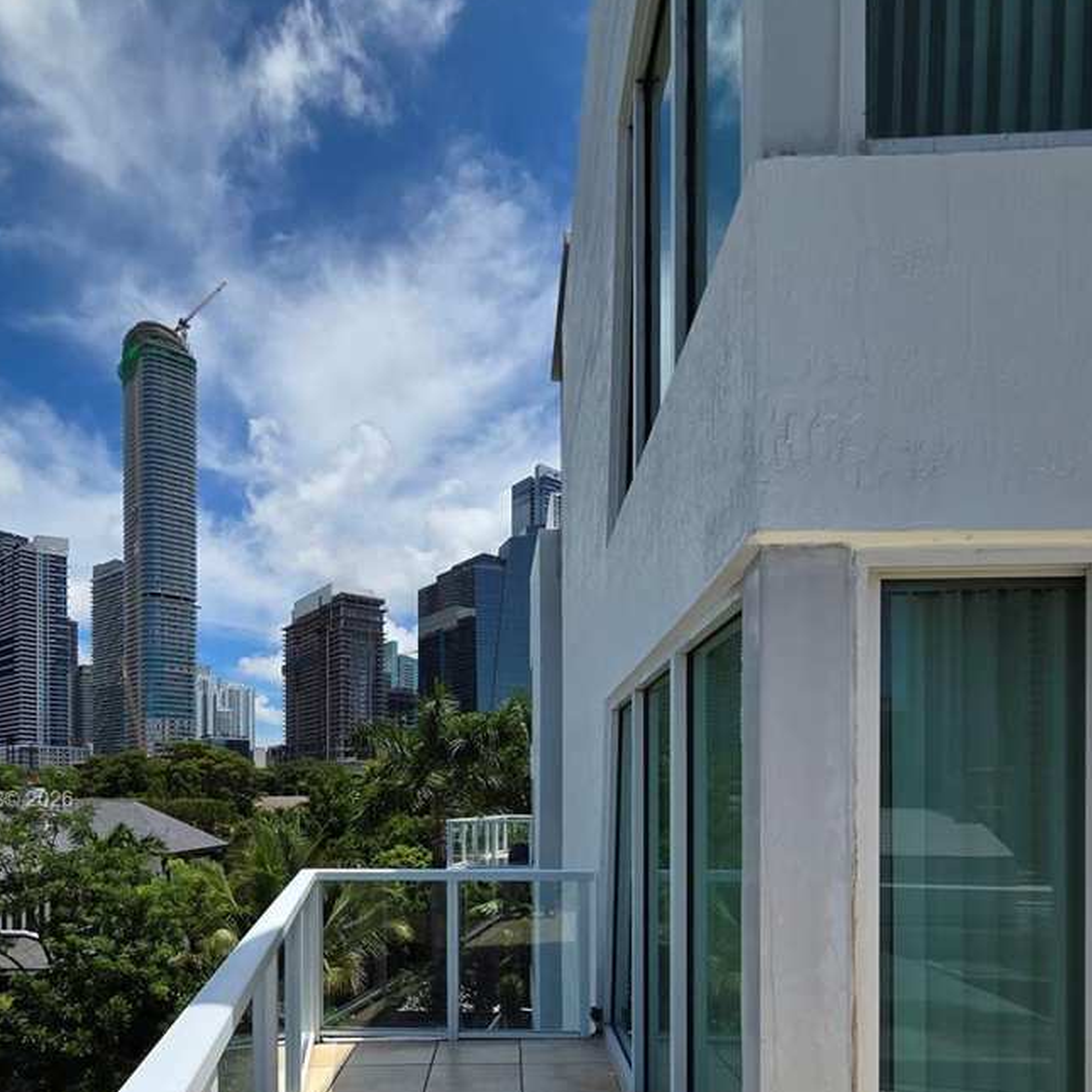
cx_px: 472
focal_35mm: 19
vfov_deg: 73.0
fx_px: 678
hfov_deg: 77.3
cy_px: 801
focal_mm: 2.2
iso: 50
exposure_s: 1/3569
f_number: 2.2
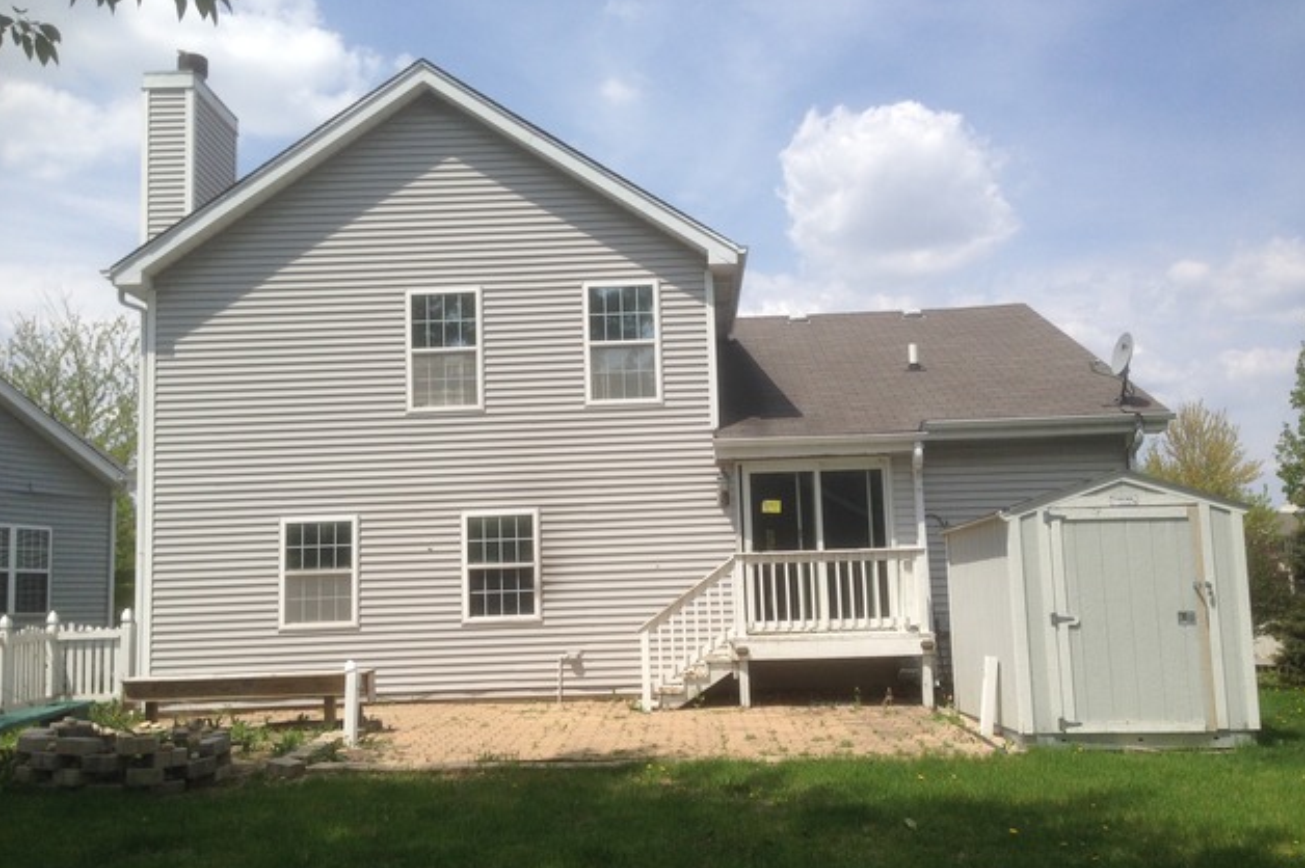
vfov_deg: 37.8
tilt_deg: +6.6
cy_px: 455
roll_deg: +1.6
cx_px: 644
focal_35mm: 35
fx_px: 1268
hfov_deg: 54.5
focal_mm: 4.12
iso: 50
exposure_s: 1/2008
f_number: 2.4
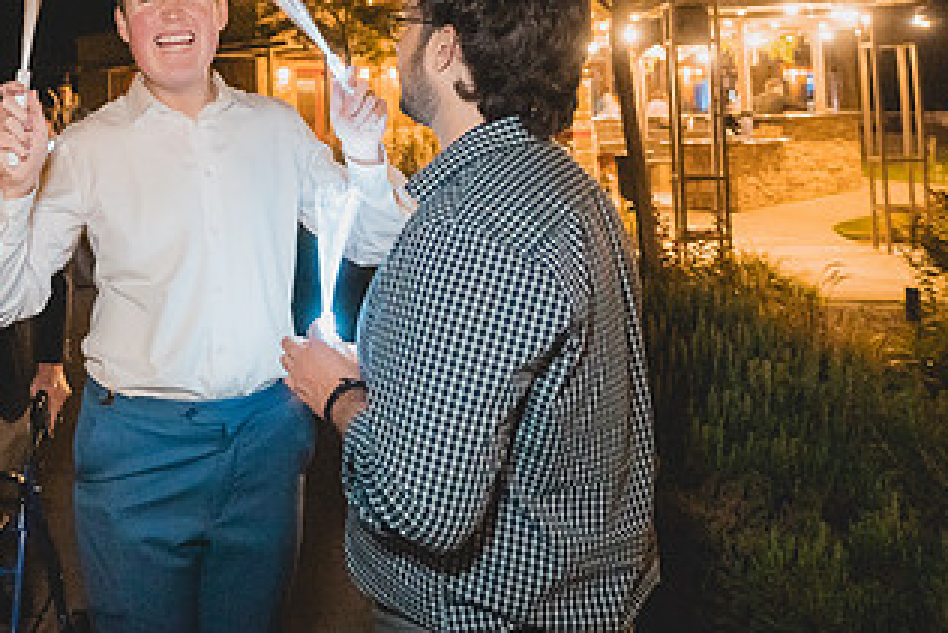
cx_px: 156
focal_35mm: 33
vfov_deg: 37.5
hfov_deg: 52.5
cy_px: 68
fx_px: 869
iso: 8000
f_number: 2.8
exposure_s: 1/160
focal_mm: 18
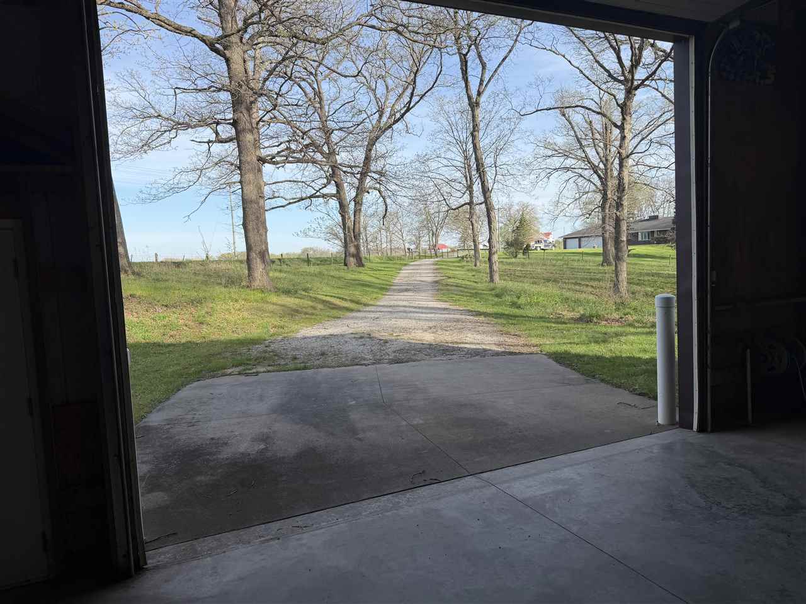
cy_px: 302
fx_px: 559
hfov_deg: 71.6
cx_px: 403
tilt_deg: +0.8
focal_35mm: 24
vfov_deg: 56.8
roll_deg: +1.6
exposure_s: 1/2232
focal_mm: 6.76
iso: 80
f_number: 1.78
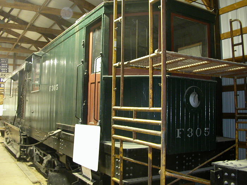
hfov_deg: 50.1
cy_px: 92
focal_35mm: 37
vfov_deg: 38.7
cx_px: 124
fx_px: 264
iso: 200
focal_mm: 5.6
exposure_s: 1/5.8
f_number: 2.7
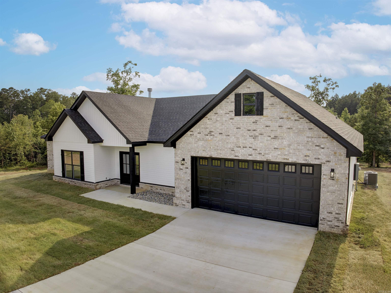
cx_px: 196
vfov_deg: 56.8
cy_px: 146
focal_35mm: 24
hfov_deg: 71.6
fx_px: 271
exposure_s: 1/120
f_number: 5.6
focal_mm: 12.3
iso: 100
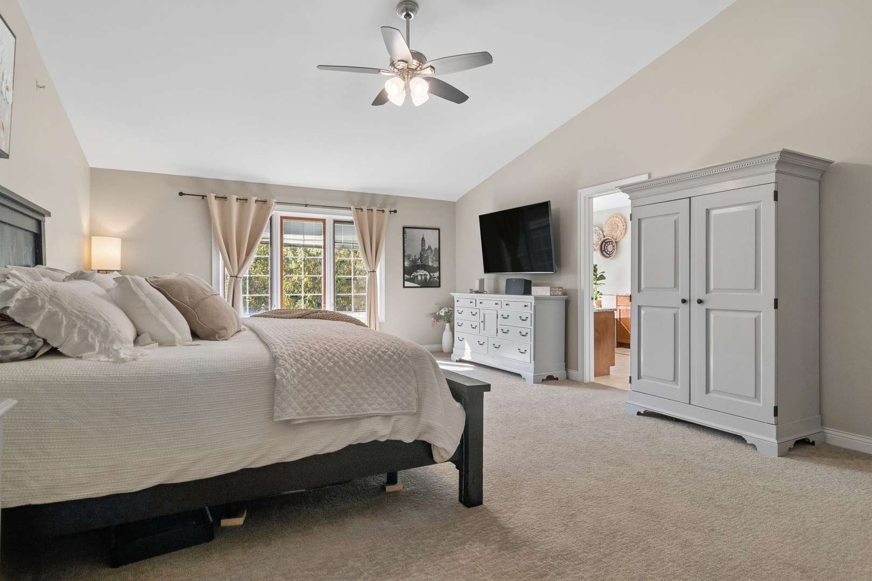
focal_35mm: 18
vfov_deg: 67.4
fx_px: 436
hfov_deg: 90.0
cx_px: 436
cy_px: 290
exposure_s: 1/10
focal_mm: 12
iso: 200
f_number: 8
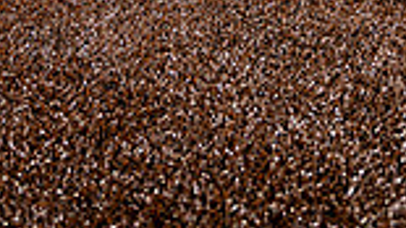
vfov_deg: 12.7
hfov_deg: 28.8
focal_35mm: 73
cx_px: 131
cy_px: -322
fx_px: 785
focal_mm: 24
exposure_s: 1/1000
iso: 100
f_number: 4
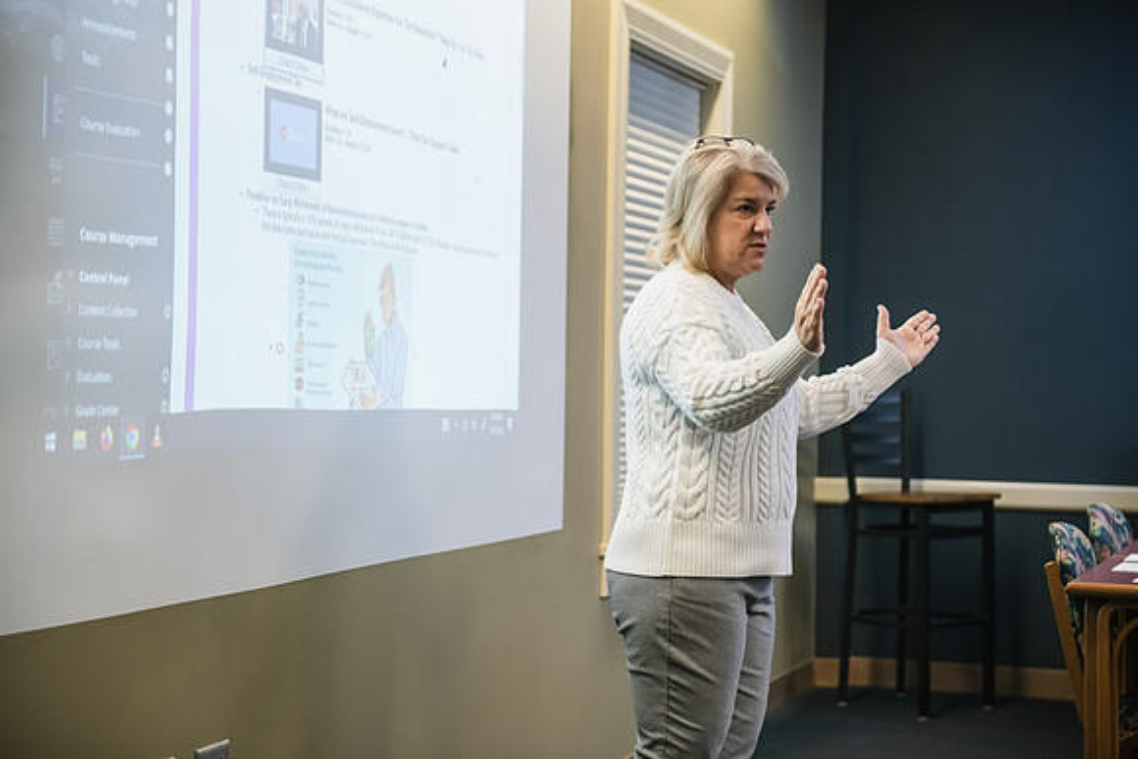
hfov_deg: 28.8
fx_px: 2213
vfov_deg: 19.5
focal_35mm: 70
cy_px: 380
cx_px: 569
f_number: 2.8
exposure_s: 1/200
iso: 1250
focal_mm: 70
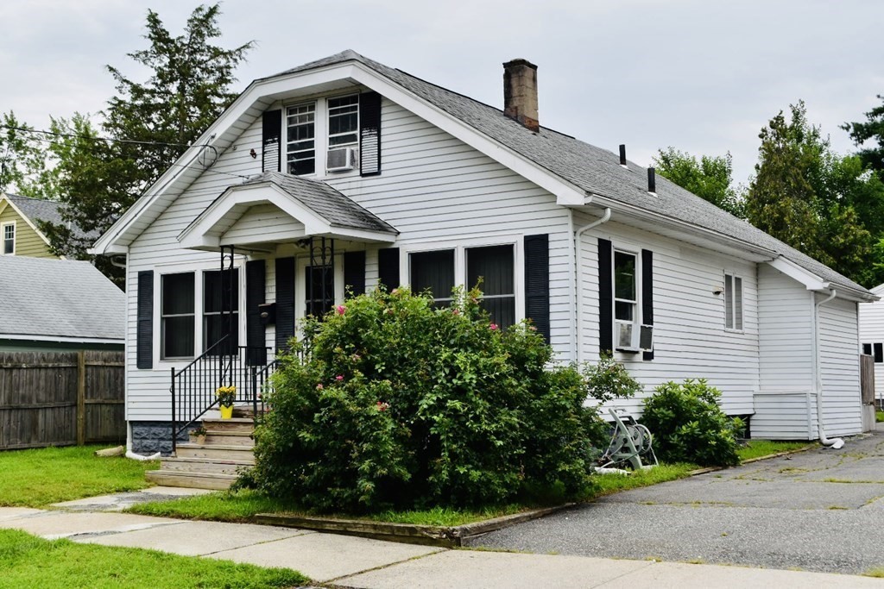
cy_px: 294
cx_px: 442
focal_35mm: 48
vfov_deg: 28.1
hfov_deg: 41.1
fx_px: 1179
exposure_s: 1/320
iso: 400
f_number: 10
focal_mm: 32
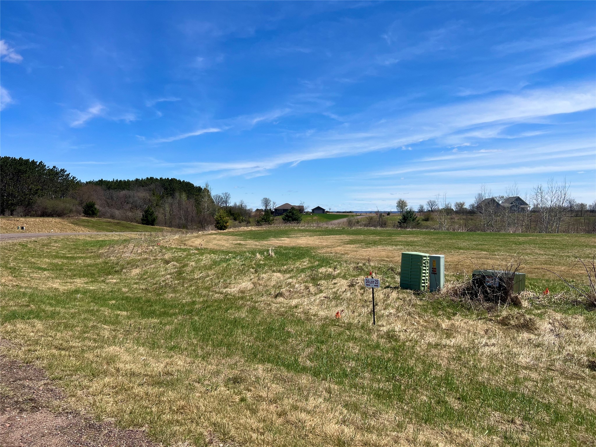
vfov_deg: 53.1
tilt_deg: -1.3
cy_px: 224
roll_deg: -0.3
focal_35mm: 26
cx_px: 298
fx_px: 448
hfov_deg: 67.3
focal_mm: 5.7
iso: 50
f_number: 1.5
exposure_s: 1/6211
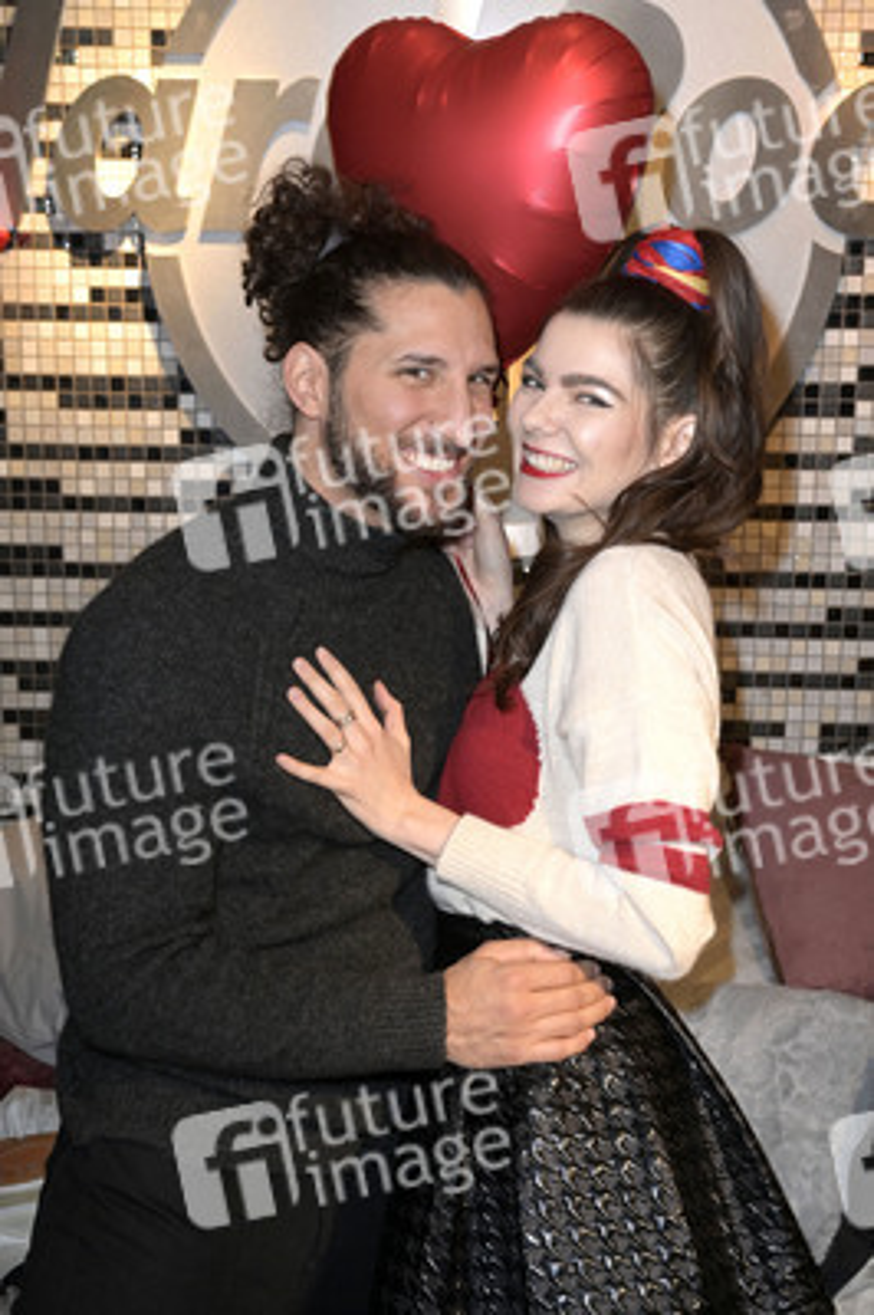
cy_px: 658
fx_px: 2006
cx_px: 437
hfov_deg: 24.6
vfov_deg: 36.3
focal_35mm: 55
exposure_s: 1/160
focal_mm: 55
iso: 3200
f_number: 5.6
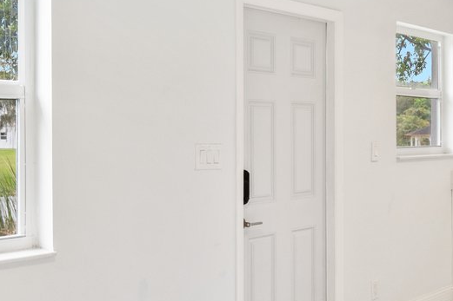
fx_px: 692
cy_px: 148
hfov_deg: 35.7
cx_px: 318
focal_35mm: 55
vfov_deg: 24.6
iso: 200
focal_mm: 14
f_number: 8
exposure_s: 1/10
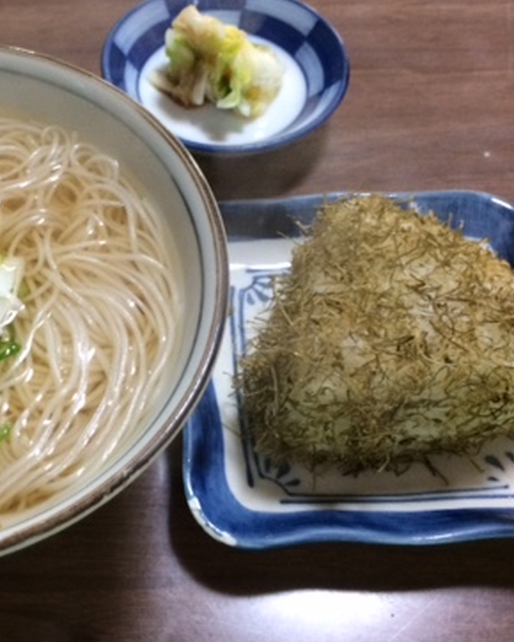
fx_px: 950
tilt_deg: -56.3
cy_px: 316
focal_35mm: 50
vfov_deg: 37.3
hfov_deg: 29.4
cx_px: 80
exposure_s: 1/30
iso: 200
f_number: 2.2
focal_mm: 4.15
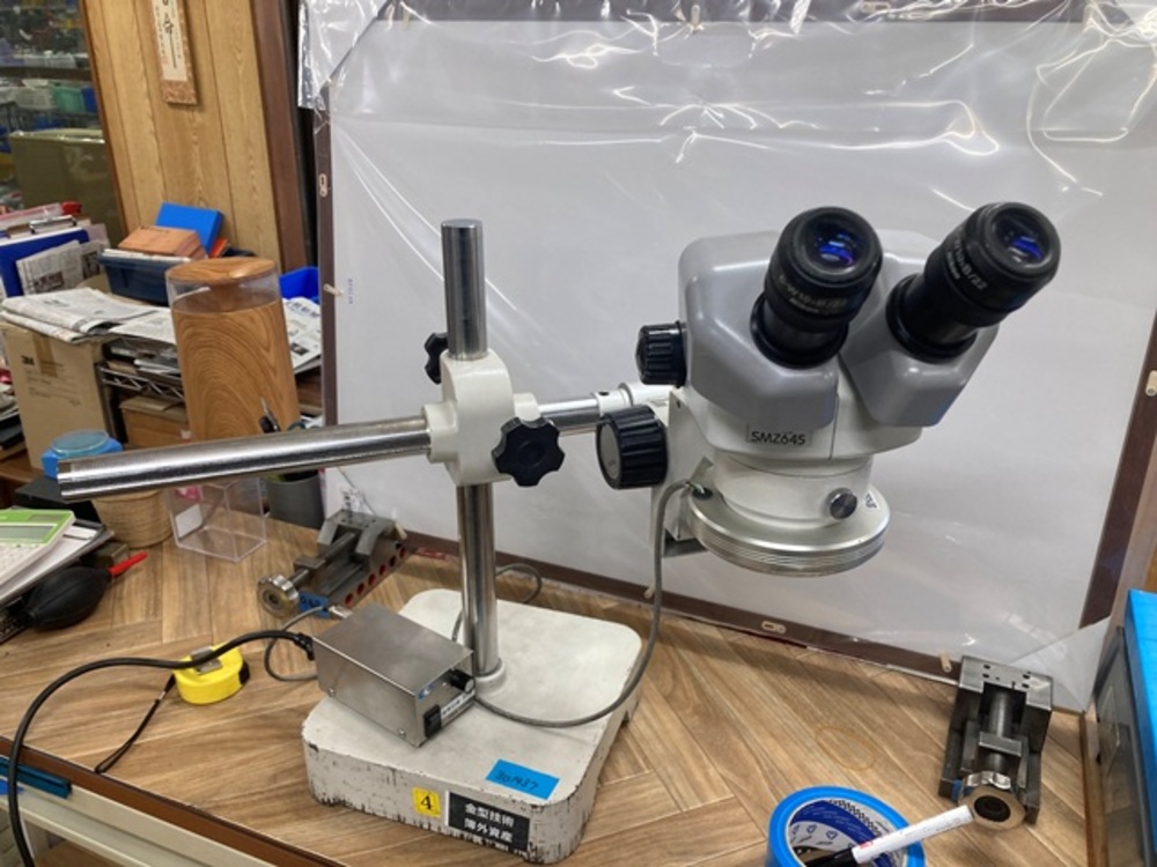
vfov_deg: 49.7
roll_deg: -0.2
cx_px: 578
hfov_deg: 63.4
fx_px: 936
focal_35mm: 28
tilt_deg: -22.5
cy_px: 434
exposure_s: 1/60
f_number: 1.8
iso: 64
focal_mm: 3.99
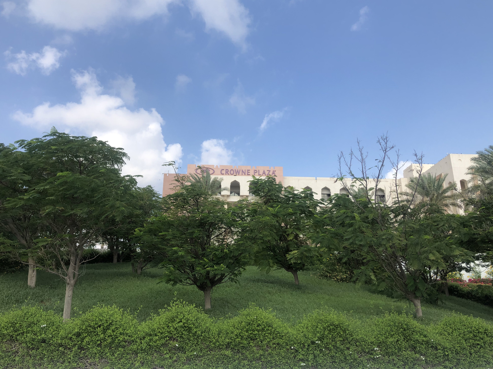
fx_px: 413
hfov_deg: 61.7
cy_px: 179
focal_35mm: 29
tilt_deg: +18.0
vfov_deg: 48.2
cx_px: 247
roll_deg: -0.4
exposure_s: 1/1919
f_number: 1.8
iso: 20
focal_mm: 3.99
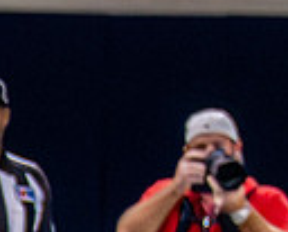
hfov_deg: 0.8
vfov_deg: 0.7
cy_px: 527
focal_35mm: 2303
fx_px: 19675
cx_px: -605
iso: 4000
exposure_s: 1/2000
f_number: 2.8
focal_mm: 200
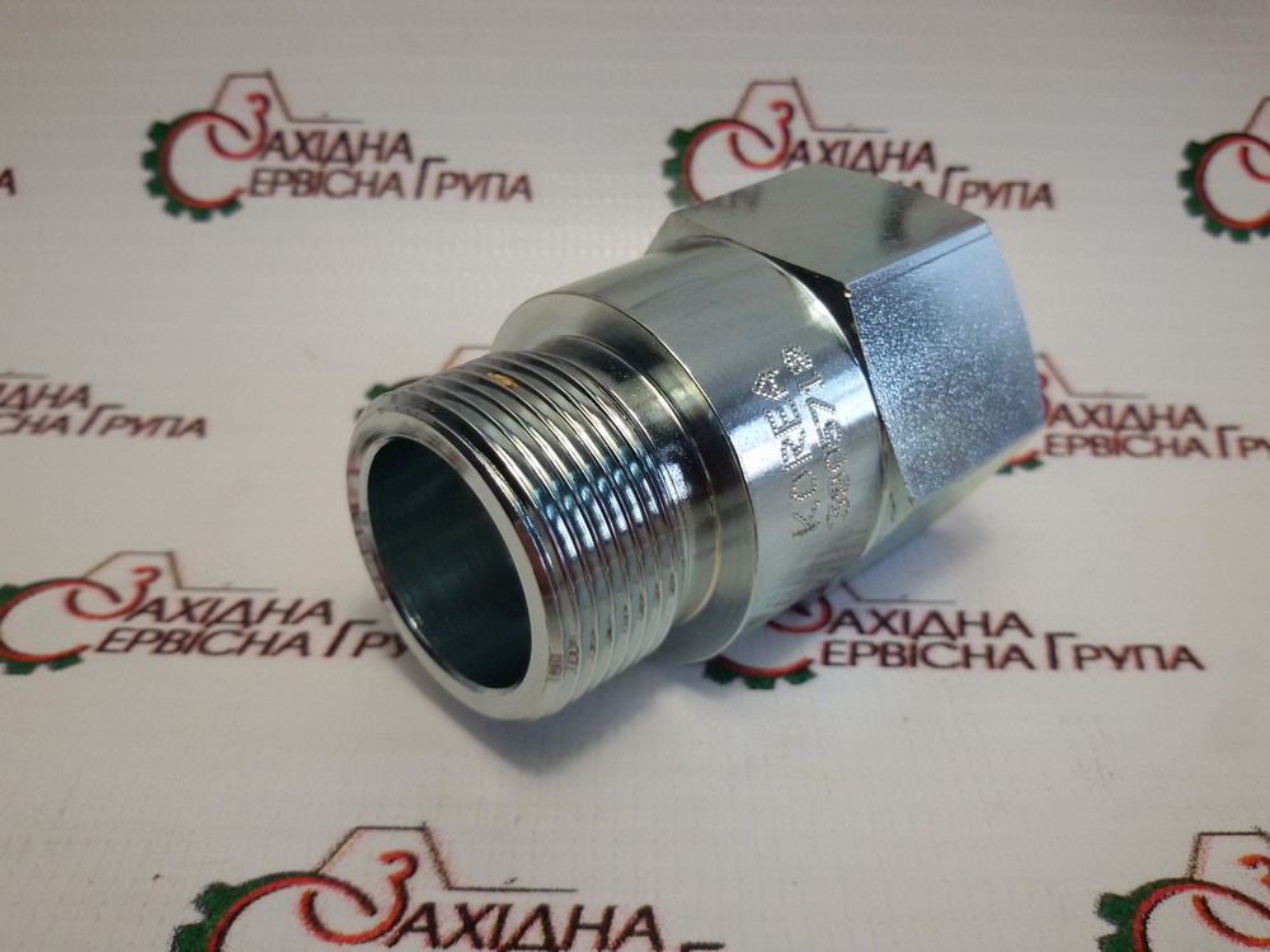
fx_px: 1137
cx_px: 635
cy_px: 476
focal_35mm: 31
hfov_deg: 58.4
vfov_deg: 45.4
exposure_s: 1/100
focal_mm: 2.93
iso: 40
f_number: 2.4
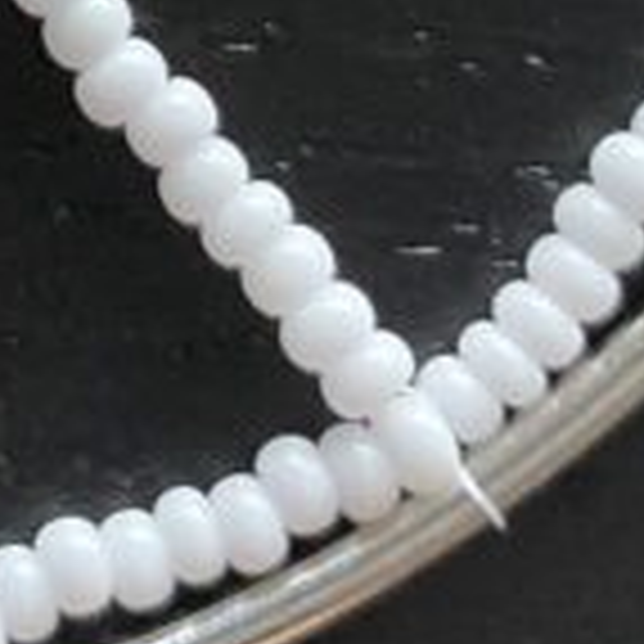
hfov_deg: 10.1
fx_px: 3452
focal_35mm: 164
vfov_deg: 9.8
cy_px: -739
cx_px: -486
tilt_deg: -79.9
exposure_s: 1/60
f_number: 1.8
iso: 500
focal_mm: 4.25
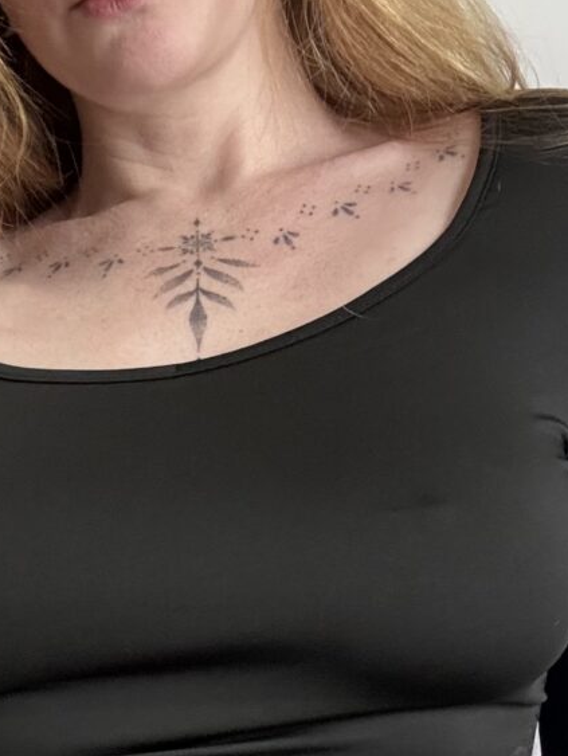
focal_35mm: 71
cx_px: 158
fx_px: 1552
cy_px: 847
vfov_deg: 25.3
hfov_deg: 20.6
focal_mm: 2.69
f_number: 1.9
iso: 320
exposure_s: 1/47
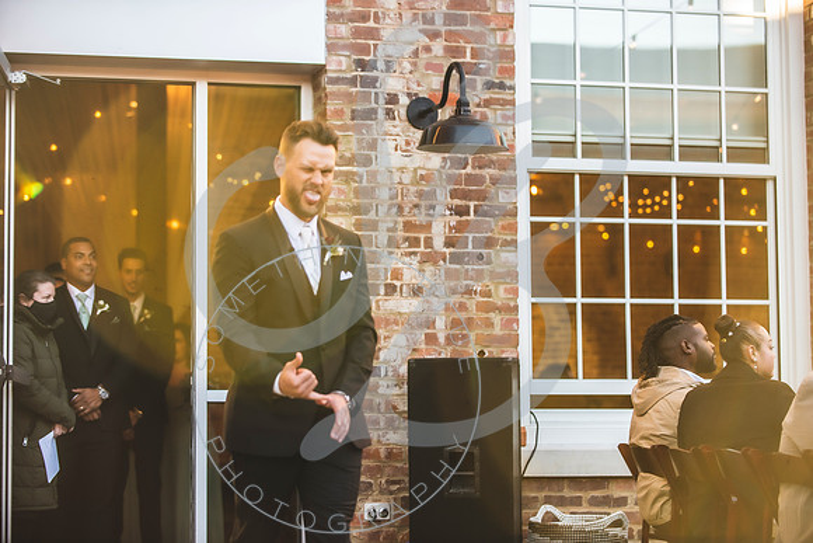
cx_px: 406
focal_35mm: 98
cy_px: 272
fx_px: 2203
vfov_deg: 14.0
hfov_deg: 20.9
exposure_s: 1/640
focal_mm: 95
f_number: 2.8
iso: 640
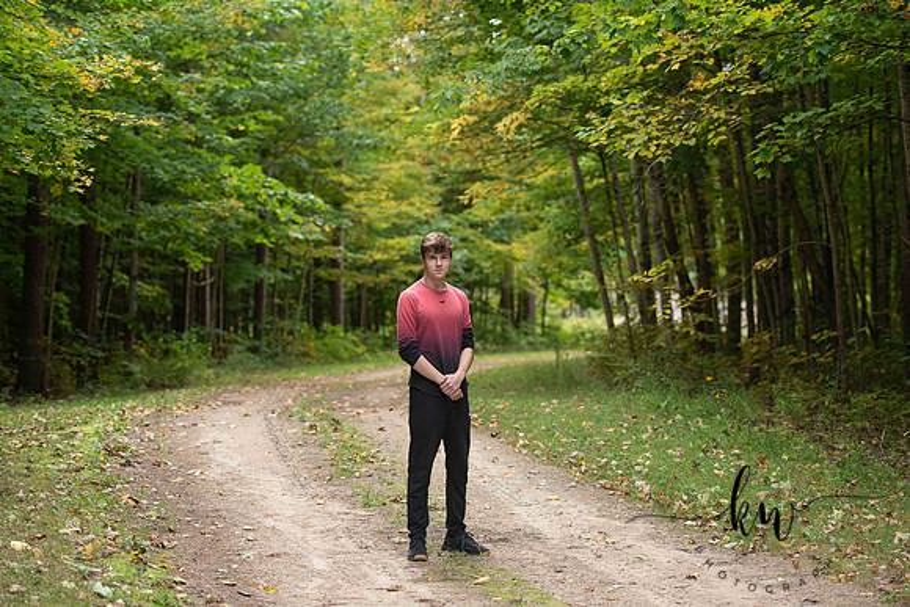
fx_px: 2275
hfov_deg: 22.6
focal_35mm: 90
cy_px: 304
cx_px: 455
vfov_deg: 15.2
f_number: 2.8
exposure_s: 1/320
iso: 500
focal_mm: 90
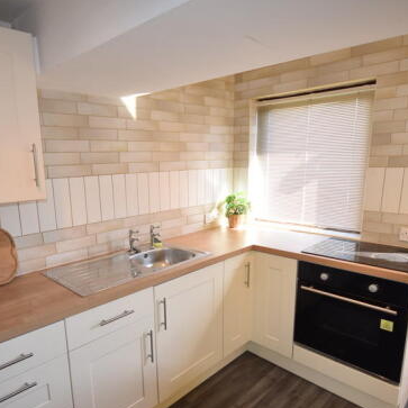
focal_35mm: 23
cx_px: 161
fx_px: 307
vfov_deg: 67.1
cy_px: 226
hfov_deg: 66.6
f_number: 5.6
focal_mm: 10
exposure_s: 1/125
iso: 500
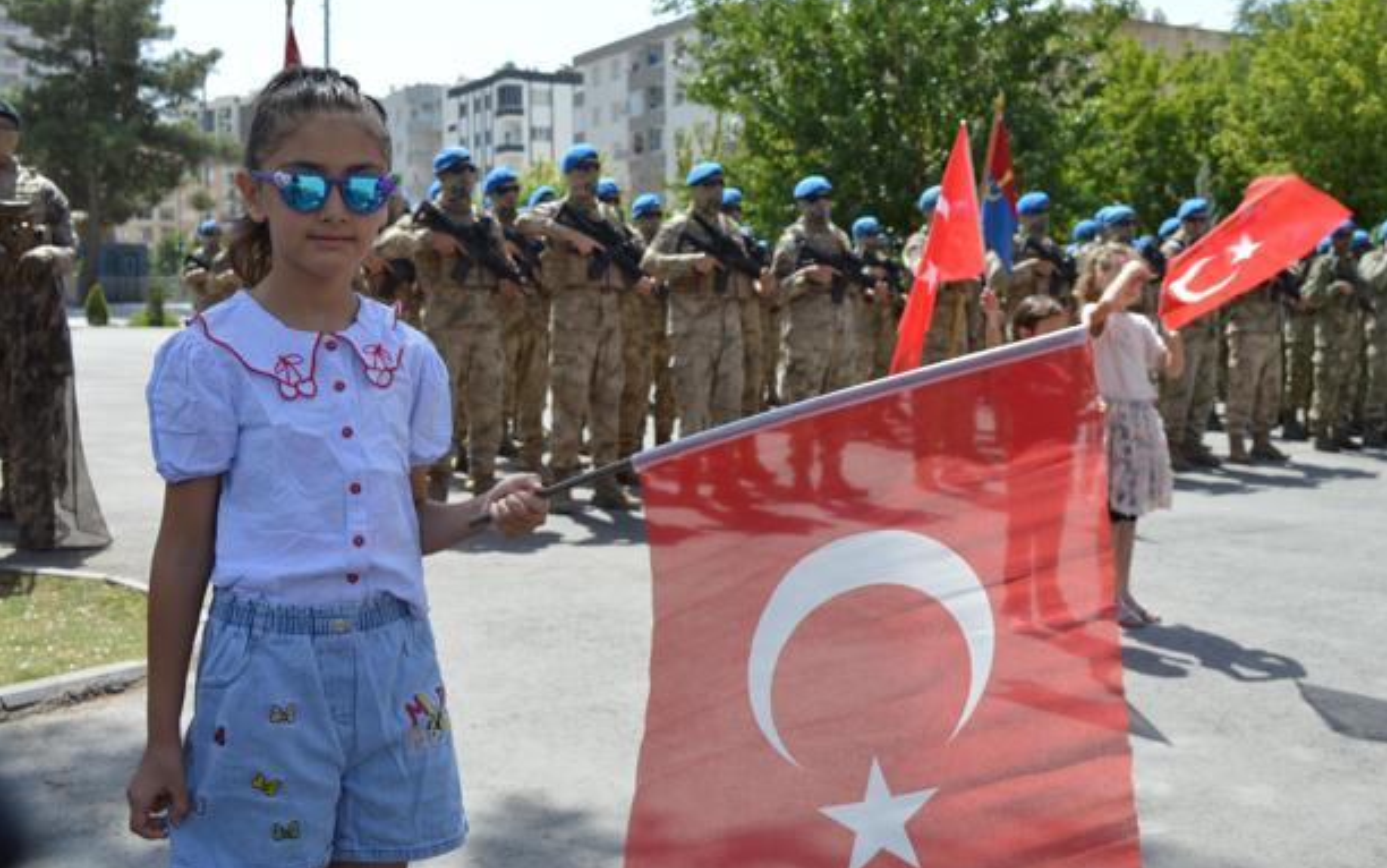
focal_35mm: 42
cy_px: 433
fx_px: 1570
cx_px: 696
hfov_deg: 47.7
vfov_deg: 30.9
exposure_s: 1/200
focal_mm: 27
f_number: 7.1
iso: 100
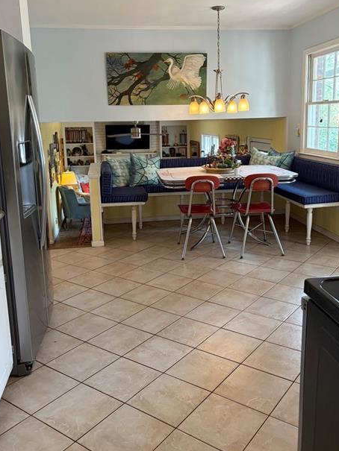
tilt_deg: -11.4
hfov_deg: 42.9
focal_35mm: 33
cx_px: 180
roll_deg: +0.8
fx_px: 431
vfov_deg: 55.3
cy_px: 206
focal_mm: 5.96
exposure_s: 1/60
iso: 200
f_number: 1.6
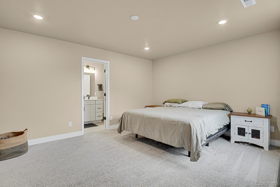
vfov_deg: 70.4
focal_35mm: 17
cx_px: 140
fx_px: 132
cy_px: 94
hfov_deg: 93.3
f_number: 8
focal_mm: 17
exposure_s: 1/20
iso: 9000
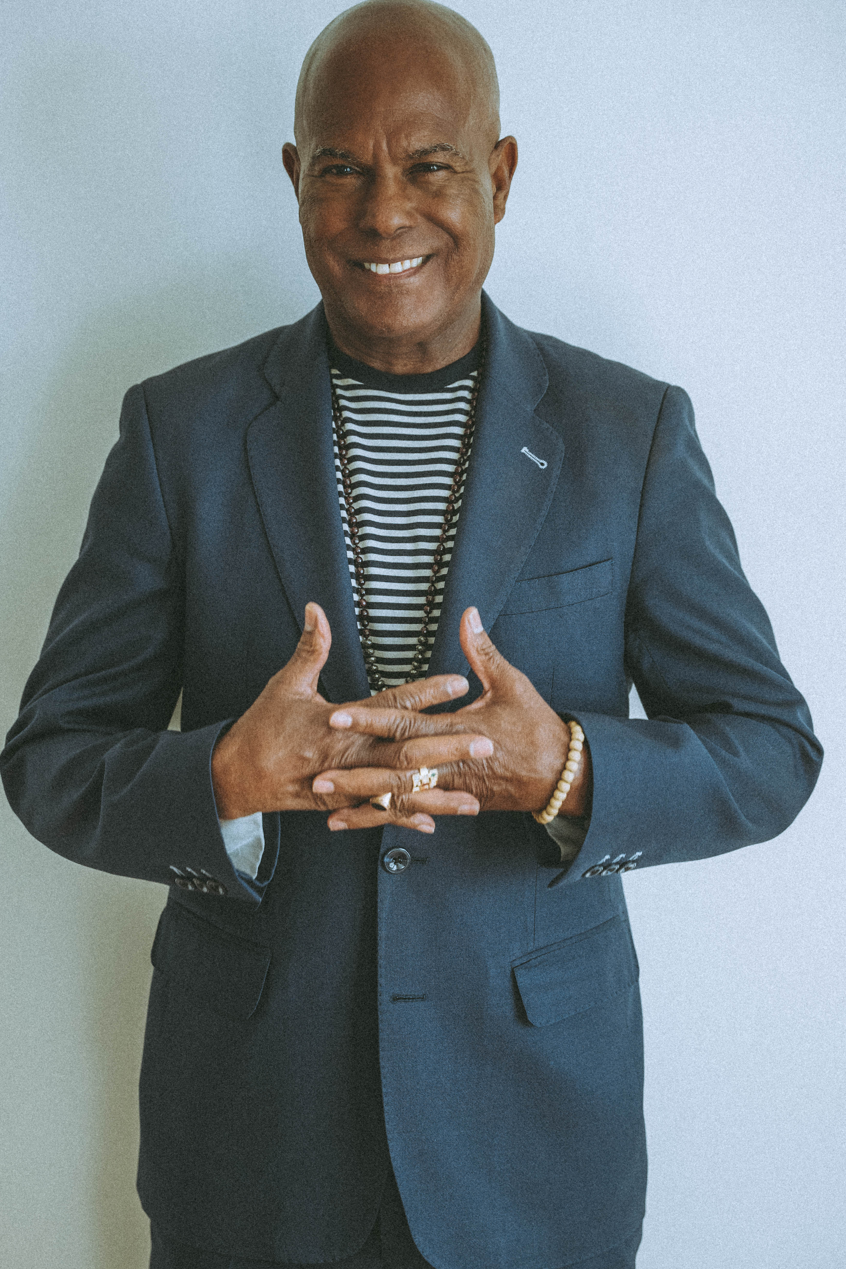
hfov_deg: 19.2
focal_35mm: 71
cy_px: 657
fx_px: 2502
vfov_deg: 28.5
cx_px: 386
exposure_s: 1/500
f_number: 2.8
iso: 1600
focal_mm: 62
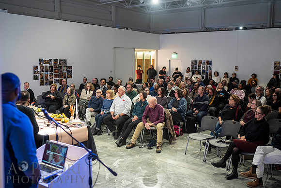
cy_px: 94
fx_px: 279
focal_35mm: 36
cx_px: 140
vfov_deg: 37.2
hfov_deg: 53.5
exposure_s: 1/50
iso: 500
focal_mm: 35
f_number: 1.4
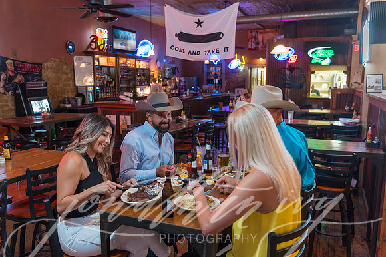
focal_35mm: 34
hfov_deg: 56.5
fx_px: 359
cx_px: 186
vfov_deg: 39.3
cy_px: 134
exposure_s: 1/50
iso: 1250
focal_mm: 30
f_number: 2.8
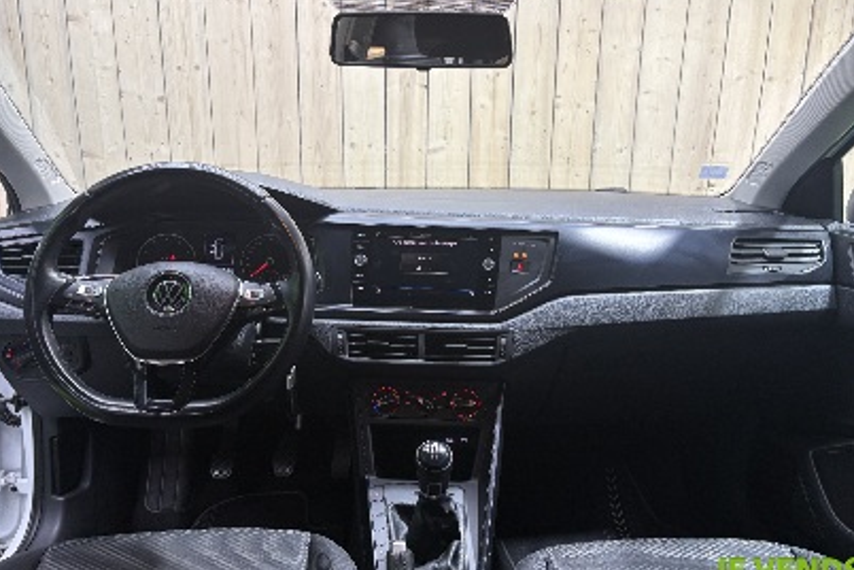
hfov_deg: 65.5
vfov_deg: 46.4
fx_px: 664
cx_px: 433
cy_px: 306
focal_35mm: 28
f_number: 1.6
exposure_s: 1/100
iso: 125
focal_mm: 5.96
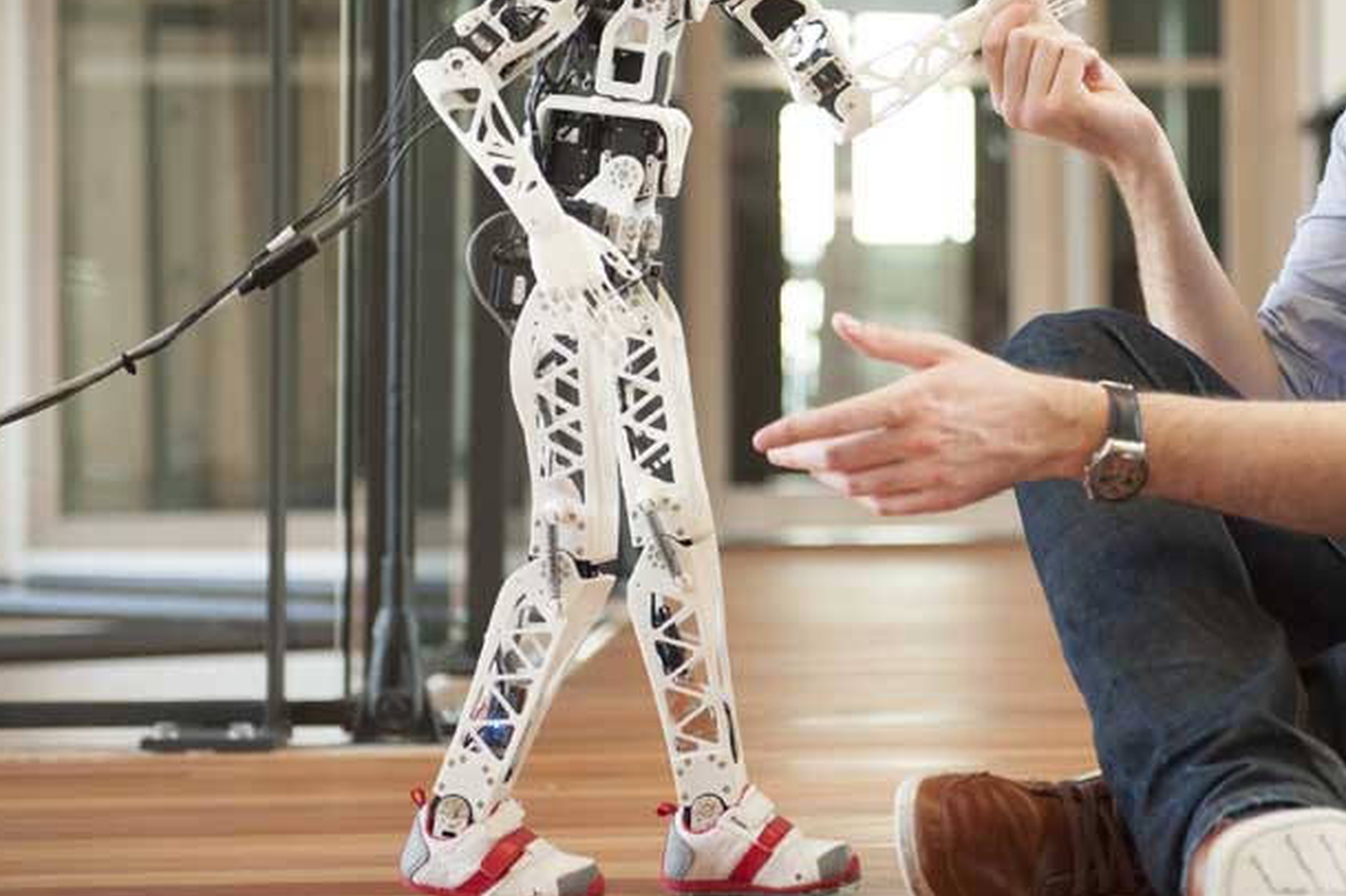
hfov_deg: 20.2
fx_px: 3737
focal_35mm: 100
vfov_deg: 13.6
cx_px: 1037
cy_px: 286
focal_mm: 62
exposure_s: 1/320
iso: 1000
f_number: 2.8
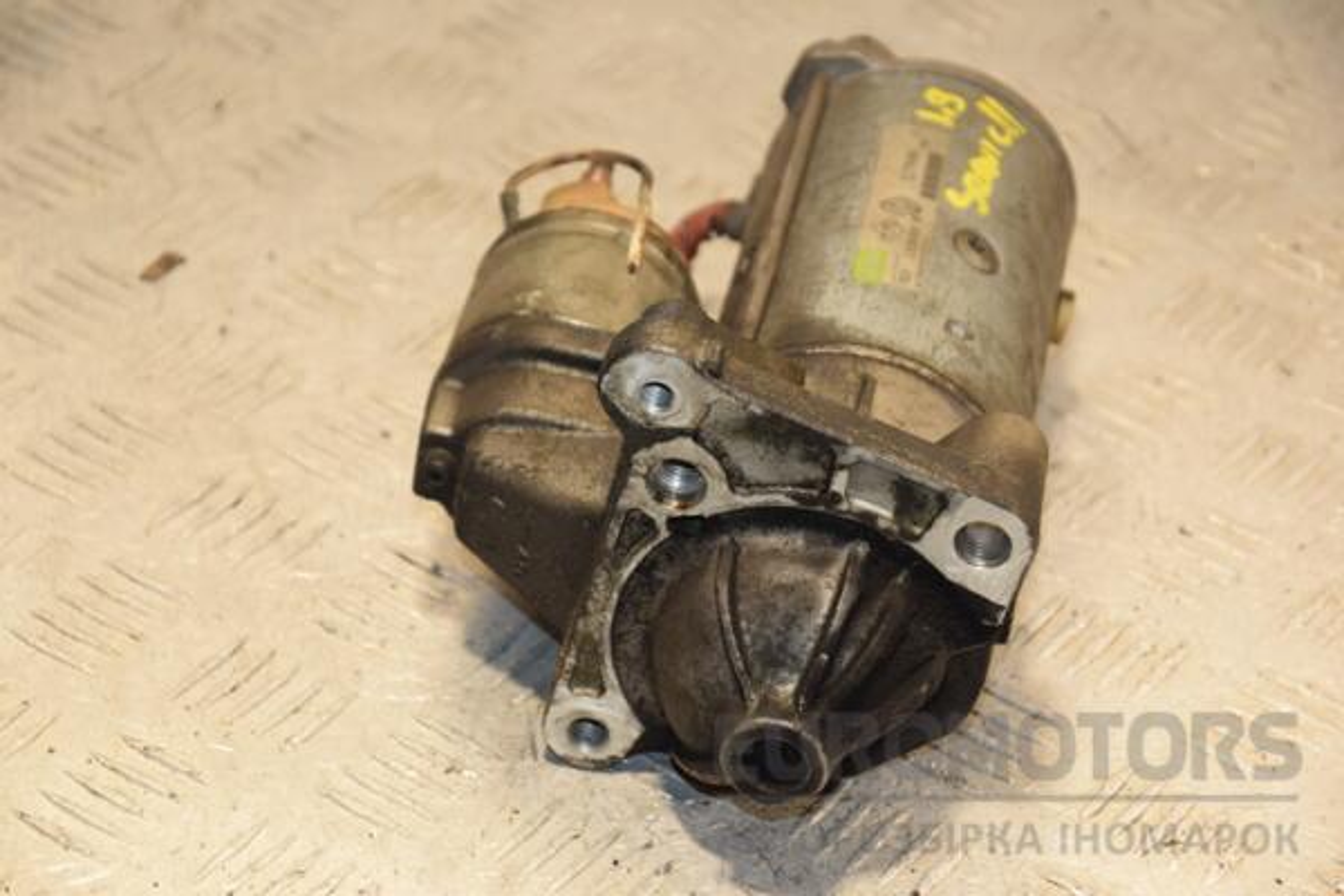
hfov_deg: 16.1
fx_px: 4760
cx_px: 672
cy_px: 448
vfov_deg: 10.8
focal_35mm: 128
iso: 800
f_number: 5.6
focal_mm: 85
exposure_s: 1/160
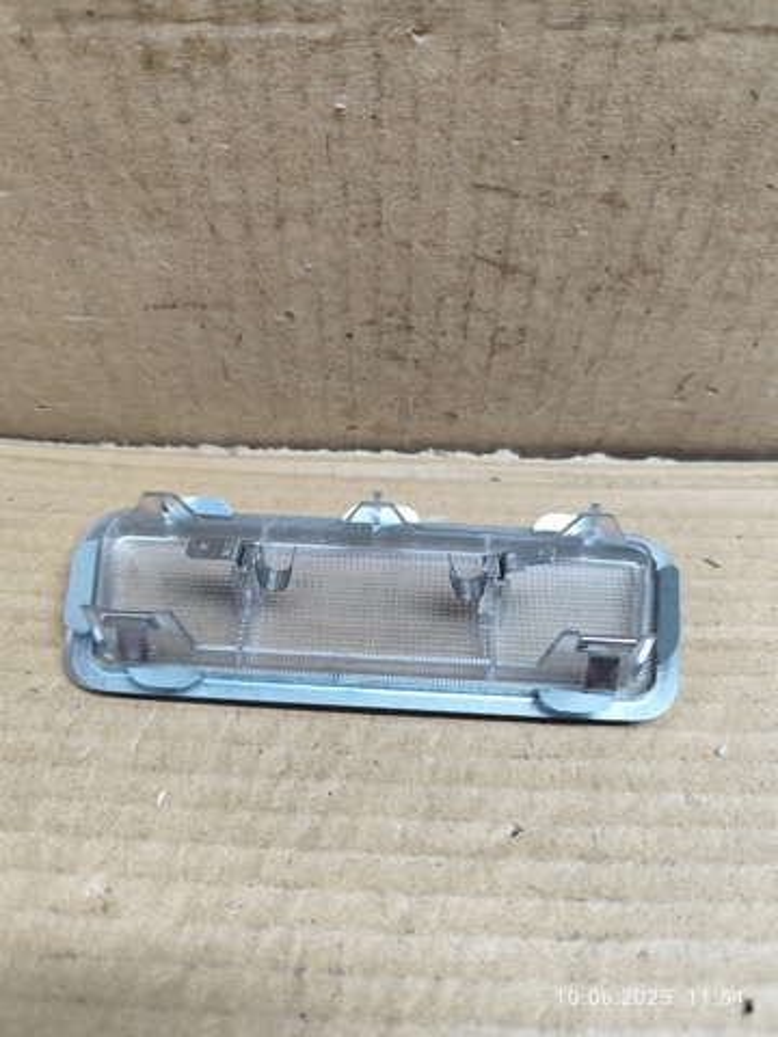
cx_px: 389
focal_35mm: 23
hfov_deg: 58.9
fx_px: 689
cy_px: 518
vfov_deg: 73.9
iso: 500
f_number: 1.65
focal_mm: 6.19
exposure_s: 1/120
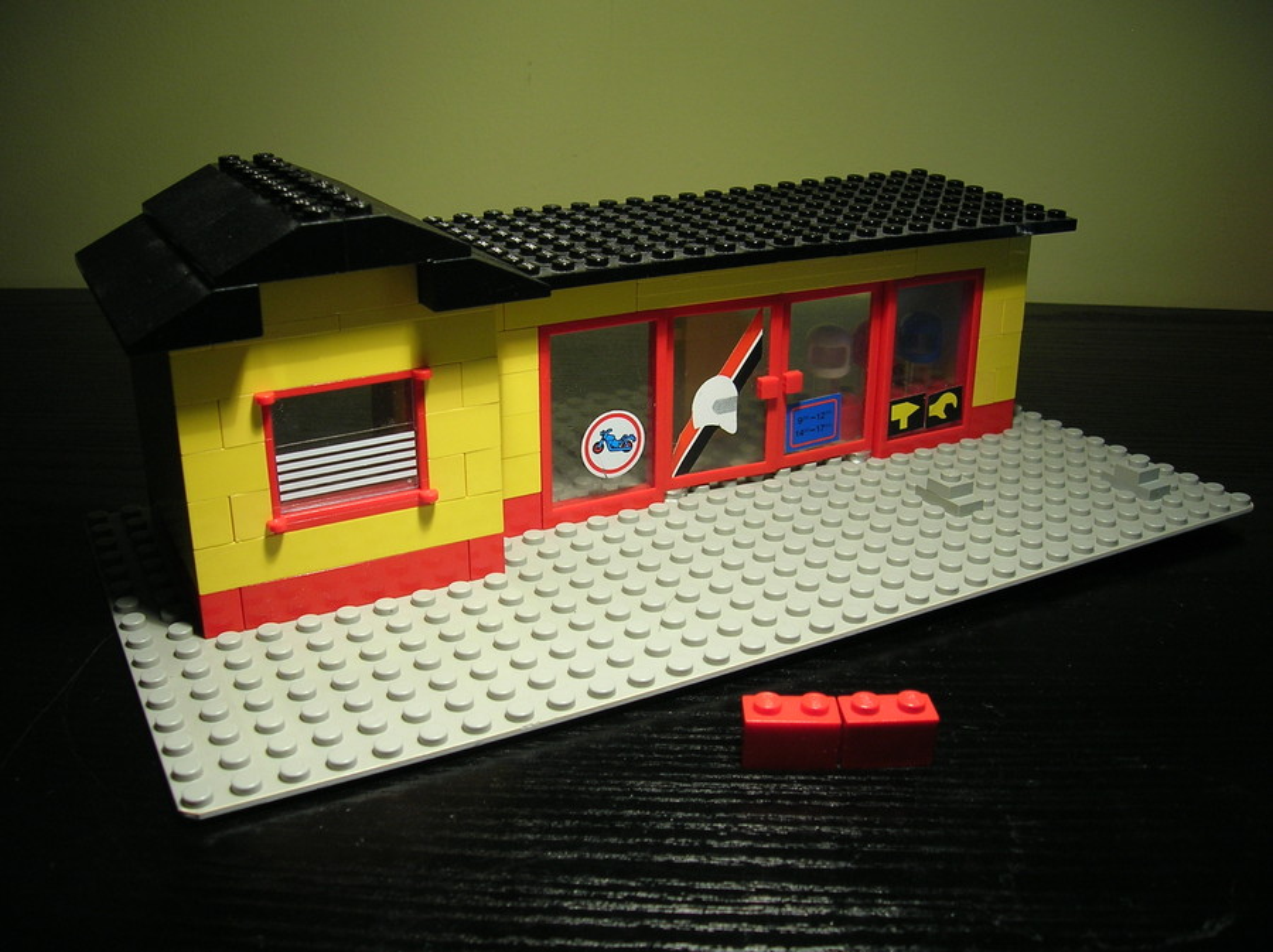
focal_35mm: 34
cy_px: 476
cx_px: 636
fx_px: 1249
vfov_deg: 41.7
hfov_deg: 54.0
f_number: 2.9
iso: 50
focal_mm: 5.7
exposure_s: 1/26.1
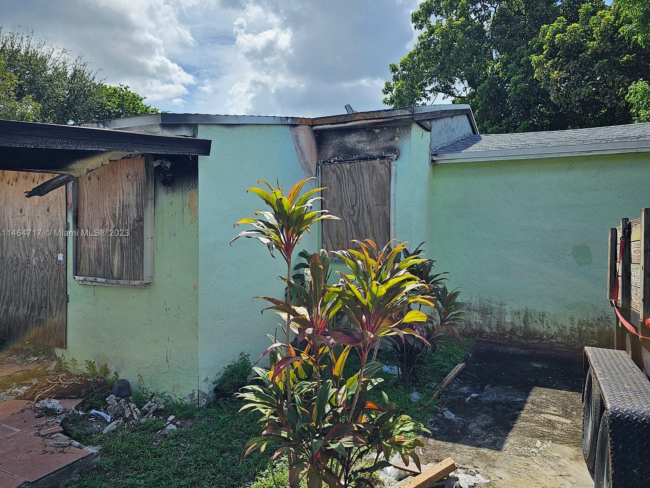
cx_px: 333
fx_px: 451
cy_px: 234
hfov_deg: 71.6
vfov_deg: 56.8
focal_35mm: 24
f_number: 1.7
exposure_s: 1/1318
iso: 16
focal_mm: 6.3
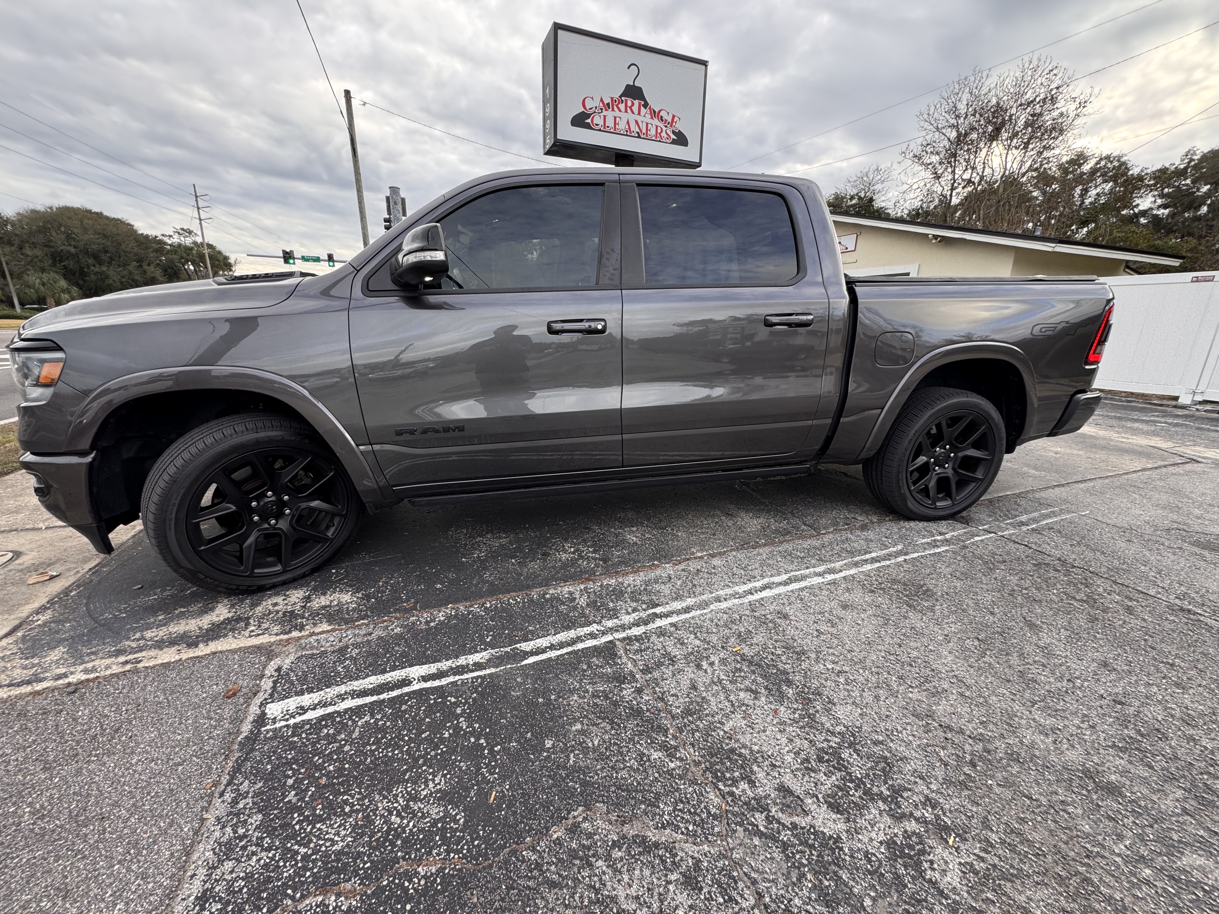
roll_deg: -2.4
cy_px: 457
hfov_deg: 102.1
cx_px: 610
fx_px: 493
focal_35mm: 14
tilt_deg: -15.3
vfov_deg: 85.7
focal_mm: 2.22
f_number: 2.2
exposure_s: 1/99
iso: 50
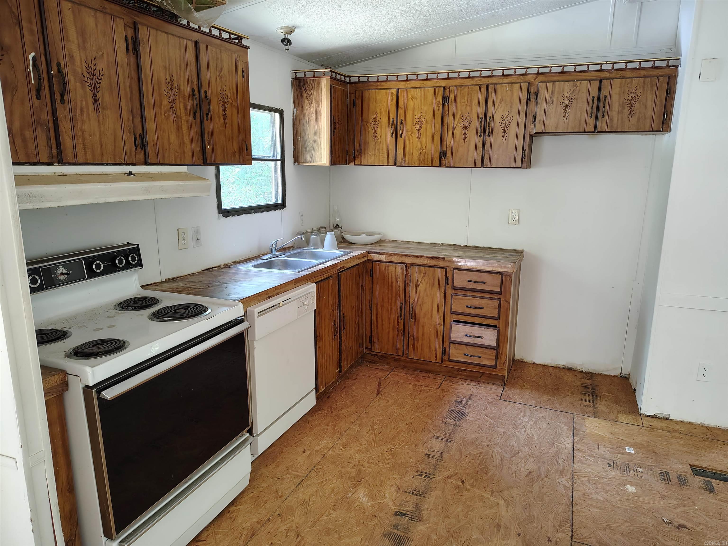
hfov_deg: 71.6
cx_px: 364
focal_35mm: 24
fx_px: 505
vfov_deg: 56.8
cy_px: 273
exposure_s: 1/70.5
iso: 800
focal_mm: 5.56
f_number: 1.8
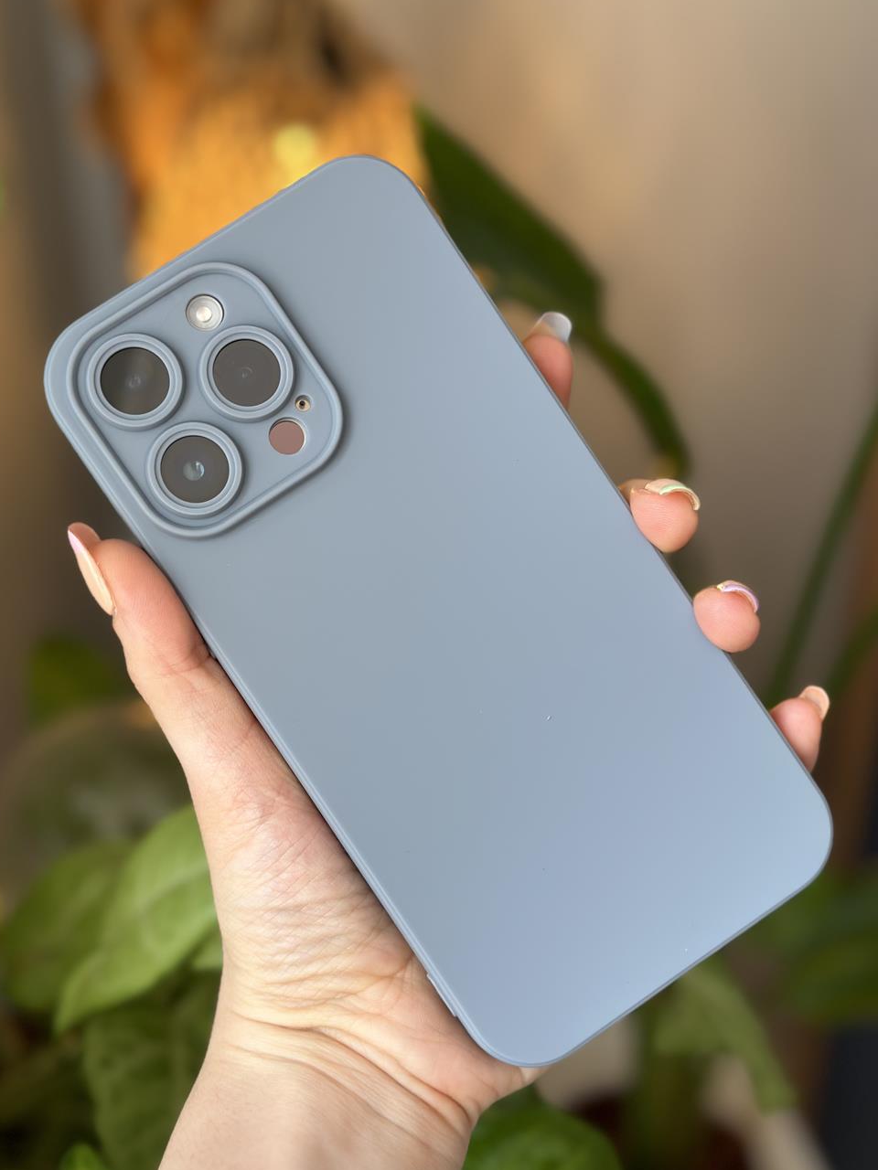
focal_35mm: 50
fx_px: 1691
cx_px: 428
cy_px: 600
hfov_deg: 29.1
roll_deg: +1.0
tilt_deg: -29.8
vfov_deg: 38.2
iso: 64
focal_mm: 6.86
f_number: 1.78
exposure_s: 1/100
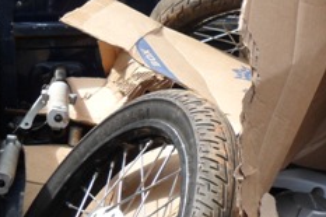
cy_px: 102
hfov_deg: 17.8
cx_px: 355
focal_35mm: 111
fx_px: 1004
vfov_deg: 12.3
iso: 80
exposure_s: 1/750
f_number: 3
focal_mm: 6.3
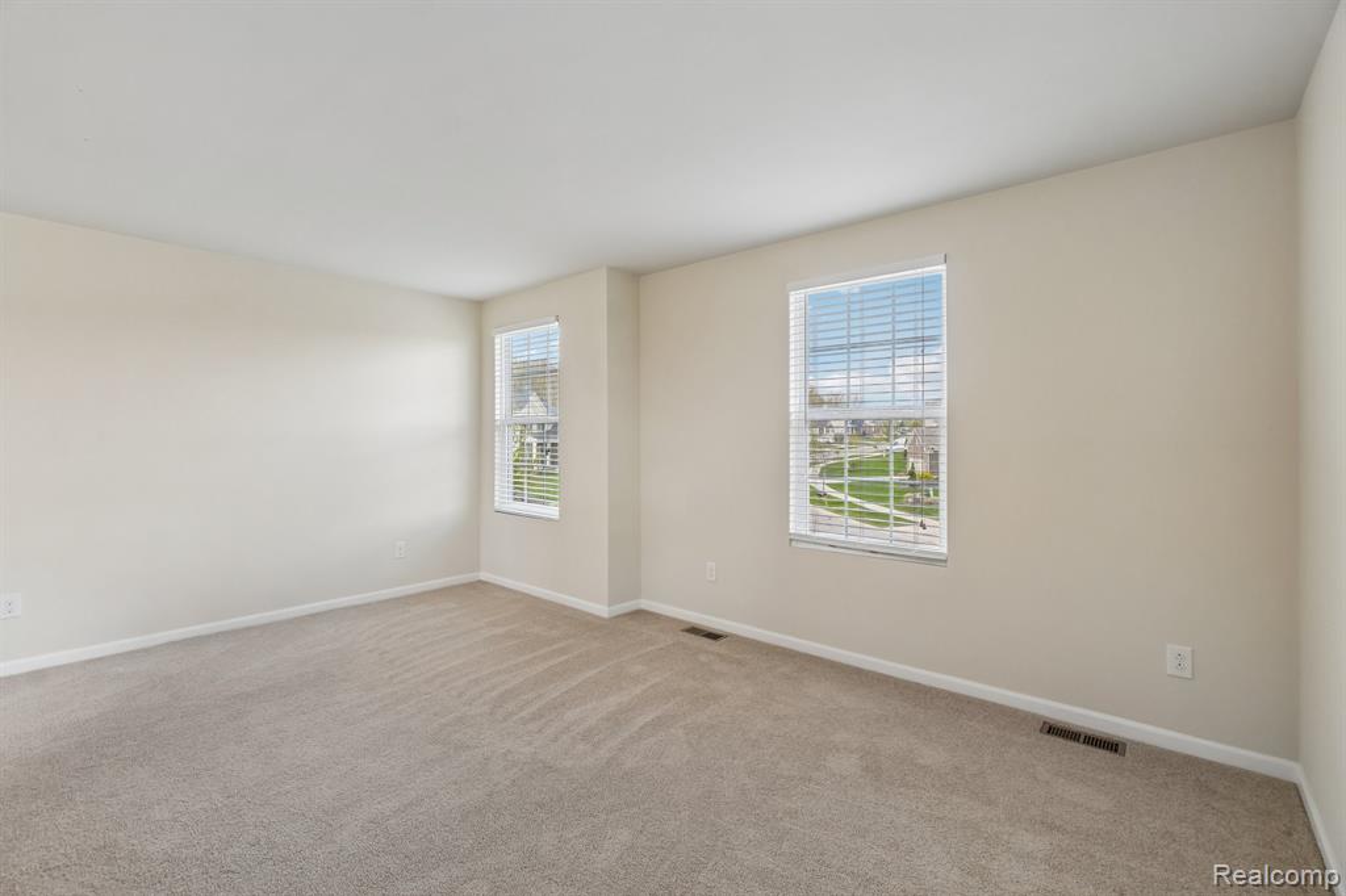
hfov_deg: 100.4
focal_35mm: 15
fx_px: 561
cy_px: 448
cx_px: 673
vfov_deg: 77.3
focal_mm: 10
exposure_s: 1/30
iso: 200
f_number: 8
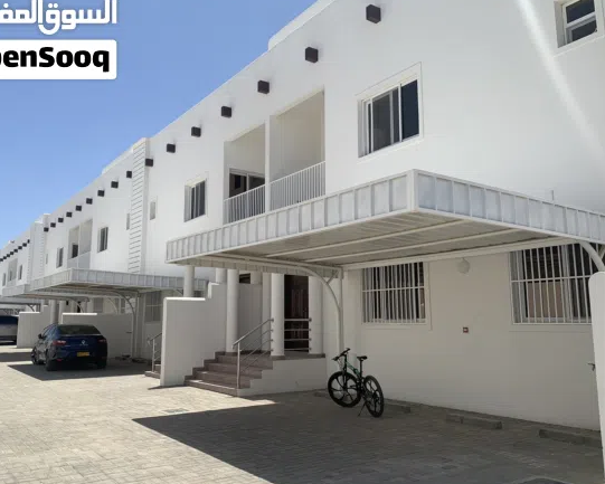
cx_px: 285
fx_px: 537
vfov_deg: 48.5
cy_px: 240
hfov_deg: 58.7
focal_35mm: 30
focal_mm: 4.25
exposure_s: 1/3289
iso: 25
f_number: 1.8
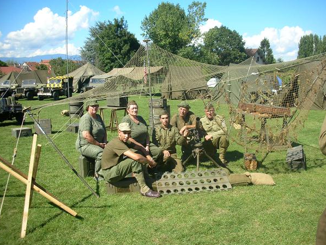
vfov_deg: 39.6
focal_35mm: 36
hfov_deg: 51.4
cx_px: 162
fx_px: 339
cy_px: 122
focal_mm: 5.8
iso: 50
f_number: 8.5
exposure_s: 1/83.3
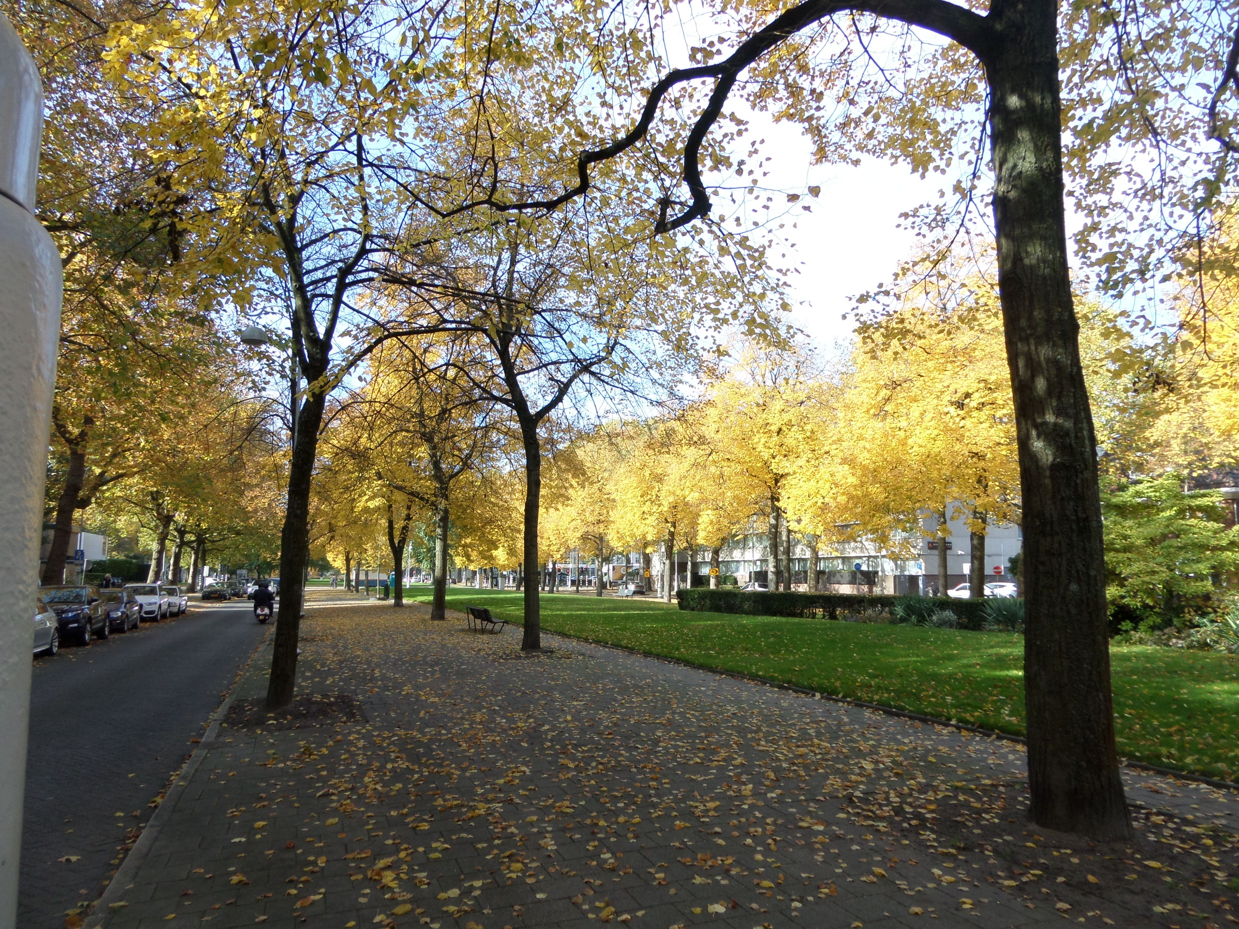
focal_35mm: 24
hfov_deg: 71.6
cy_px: 464
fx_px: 859
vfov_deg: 56.8
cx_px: 620
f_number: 3.2
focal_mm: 4
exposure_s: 1/250
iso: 80
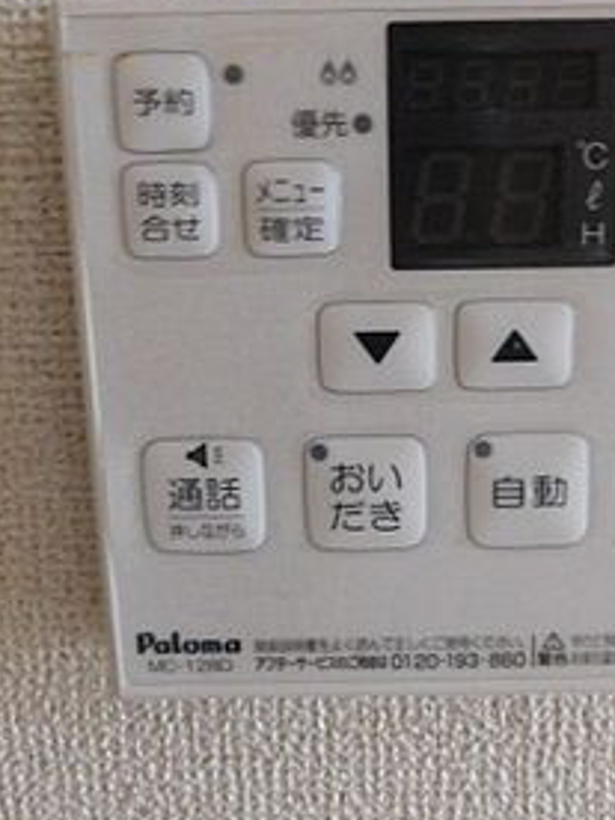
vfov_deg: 46.6
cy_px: 339
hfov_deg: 35.8
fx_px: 948
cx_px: 383
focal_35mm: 40
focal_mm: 4
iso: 400
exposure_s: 1/13
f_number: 3
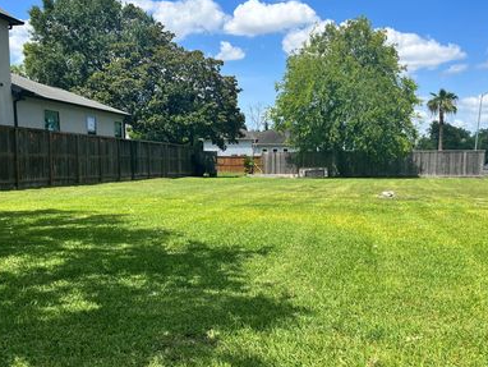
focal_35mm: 34
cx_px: 287
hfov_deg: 53.6
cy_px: 218
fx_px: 480
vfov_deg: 41.7
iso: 50
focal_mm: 5.1
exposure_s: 1/3215
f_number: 1.6
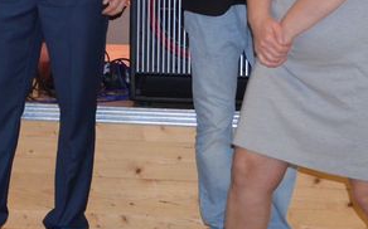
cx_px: -71
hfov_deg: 15.4
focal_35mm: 131
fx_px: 1310
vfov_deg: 9.9
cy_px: -49
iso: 1800
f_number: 4
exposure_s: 1/60
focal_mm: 25
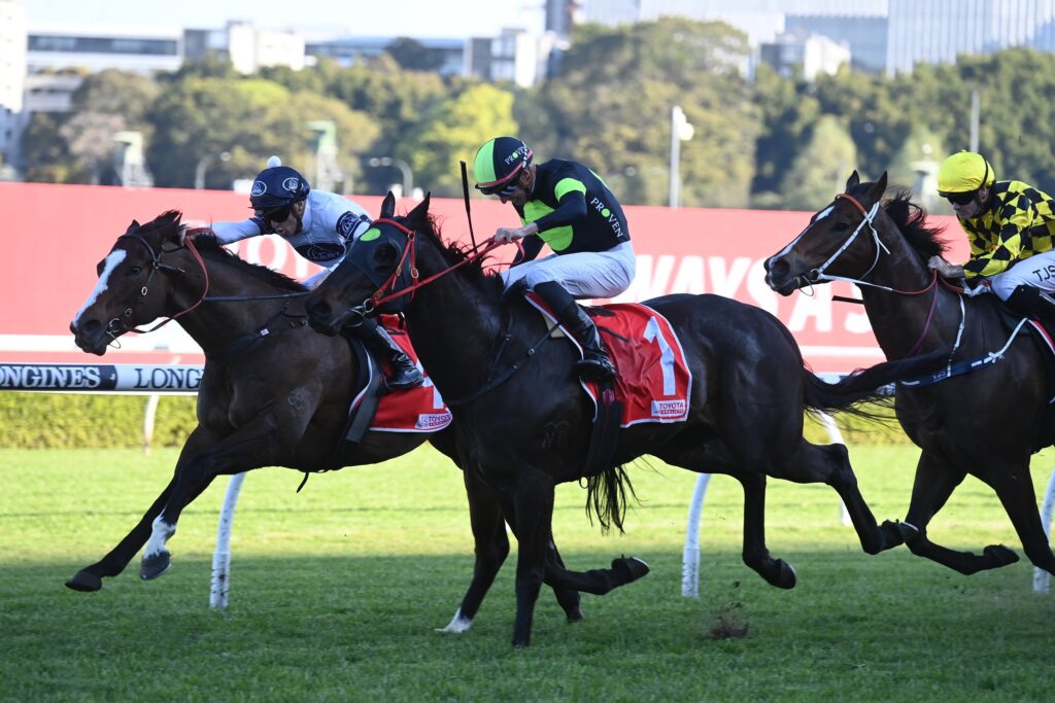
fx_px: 7034
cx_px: 528
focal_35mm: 240
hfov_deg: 8.6
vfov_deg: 5.7
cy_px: 352
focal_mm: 240
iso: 1100
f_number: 5.3
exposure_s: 1/1000
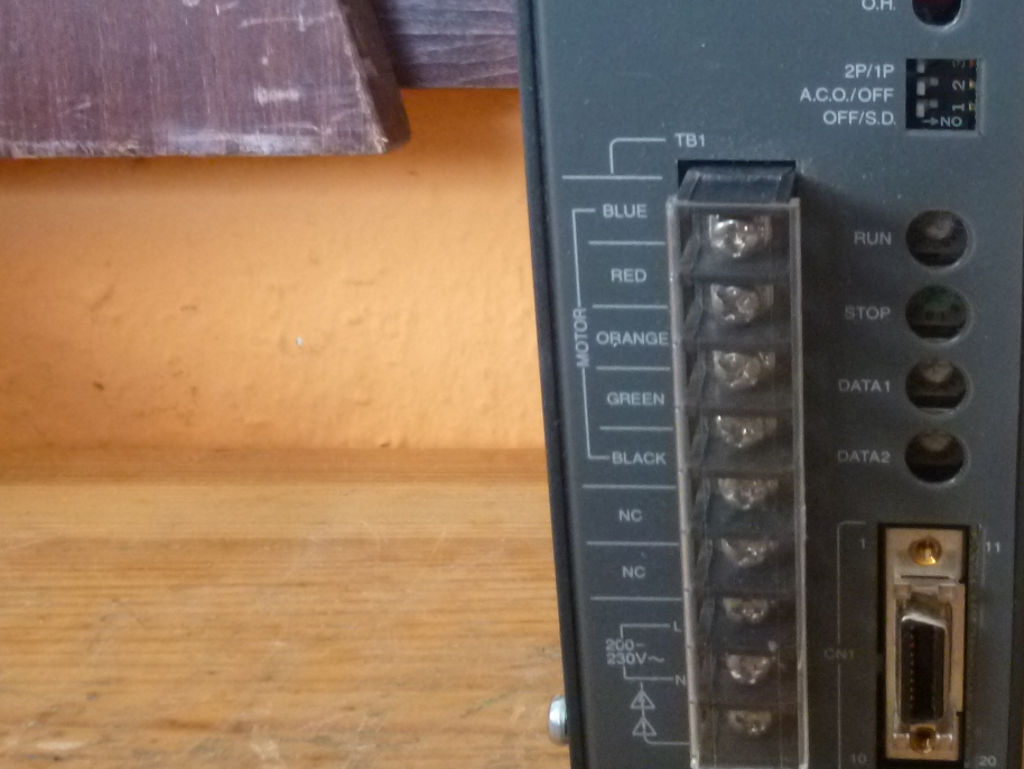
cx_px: 906
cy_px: 152
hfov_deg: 32.7
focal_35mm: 56
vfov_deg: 25.7
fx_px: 1657
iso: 400
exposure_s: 1/15
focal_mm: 4.5
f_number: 3.1
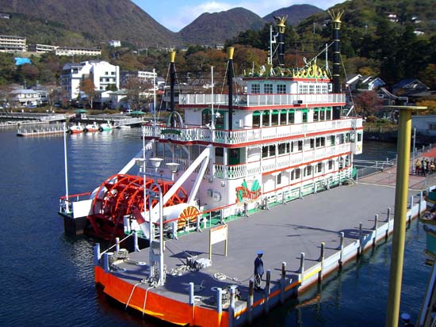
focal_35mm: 38
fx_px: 479
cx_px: 218
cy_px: 164
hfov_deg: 49.0
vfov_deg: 37.7
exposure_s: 1/500
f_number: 4.3
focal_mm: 6.2
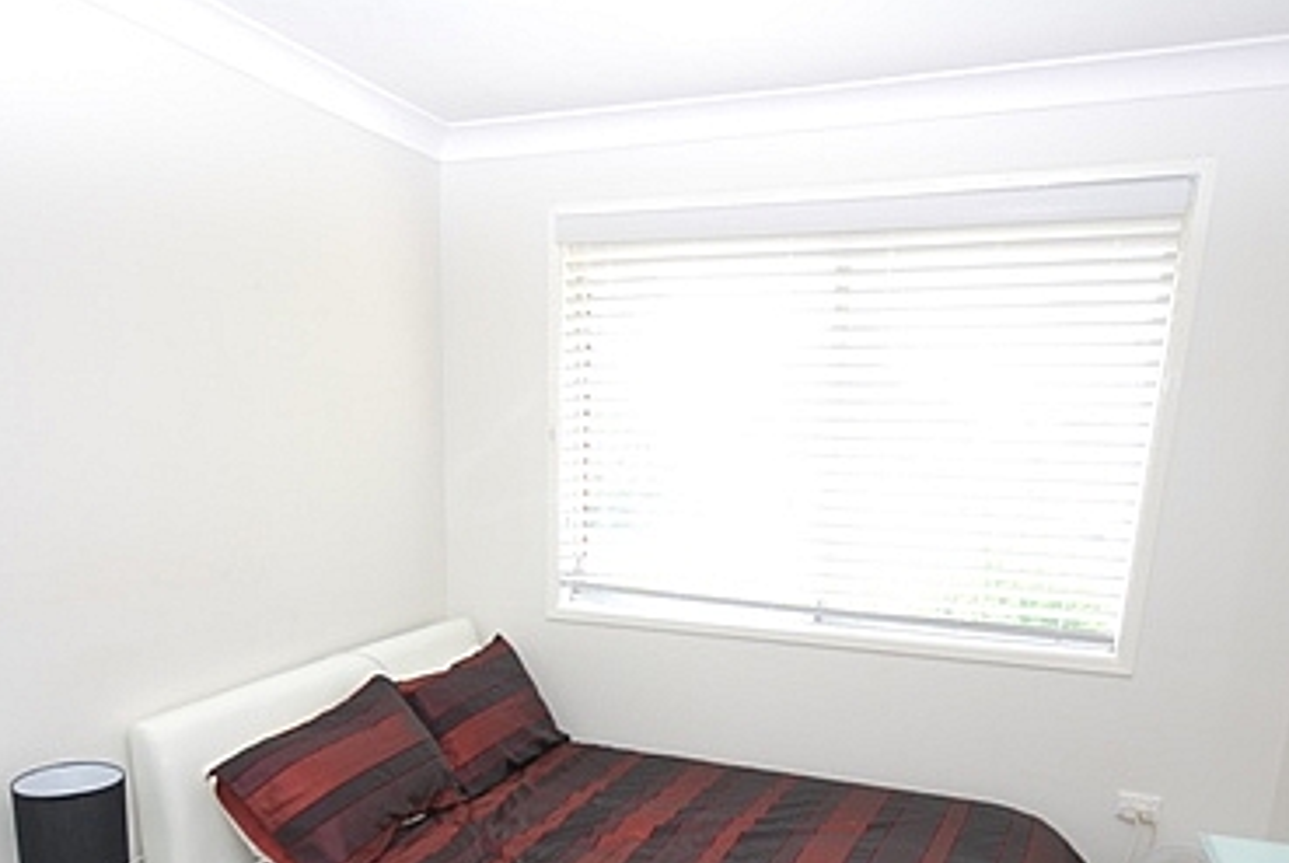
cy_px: 678
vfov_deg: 47.3
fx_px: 932
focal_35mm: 26
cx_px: 601
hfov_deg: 69.2
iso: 200
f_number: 4
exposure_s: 1/60
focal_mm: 10
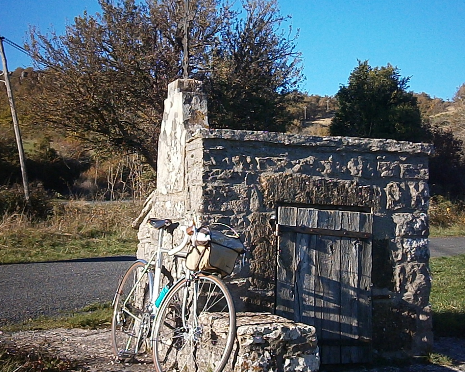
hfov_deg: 37.3
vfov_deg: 30.3
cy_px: 183
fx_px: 688
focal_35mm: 50
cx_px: 246
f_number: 9.7
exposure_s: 1/250
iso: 320
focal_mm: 8.3
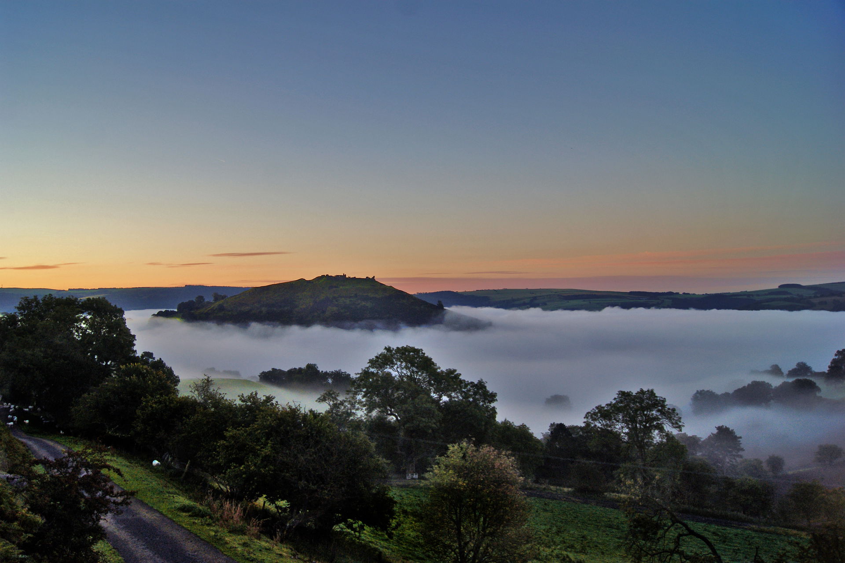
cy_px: 282
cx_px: 422
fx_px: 633
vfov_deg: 47.9
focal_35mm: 27
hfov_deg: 67.4
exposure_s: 1/30
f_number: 5.6
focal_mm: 18
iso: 100
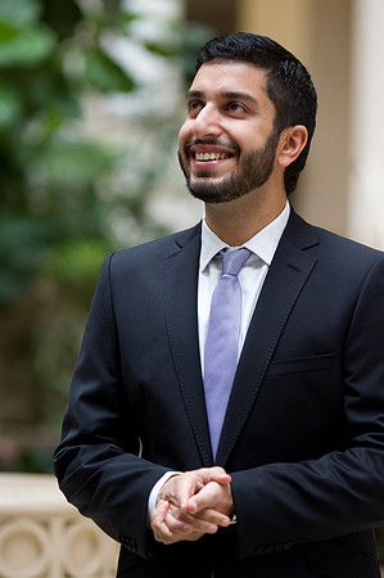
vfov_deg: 9.8
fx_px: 3368
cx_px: 192
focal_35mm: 210
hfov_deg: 6.5
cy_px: 289
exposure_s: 1/200
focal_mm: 140
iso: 640
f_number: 2.8
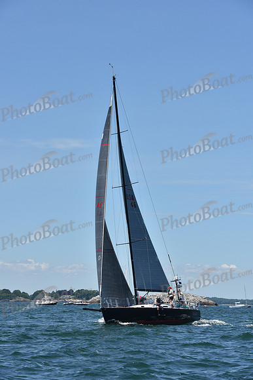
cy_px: 190
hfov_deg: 12.5
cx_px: 126
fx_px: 1159
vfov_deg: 18.6
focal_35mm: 110
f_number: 9
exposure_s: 1/1000
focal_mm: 110
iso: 250
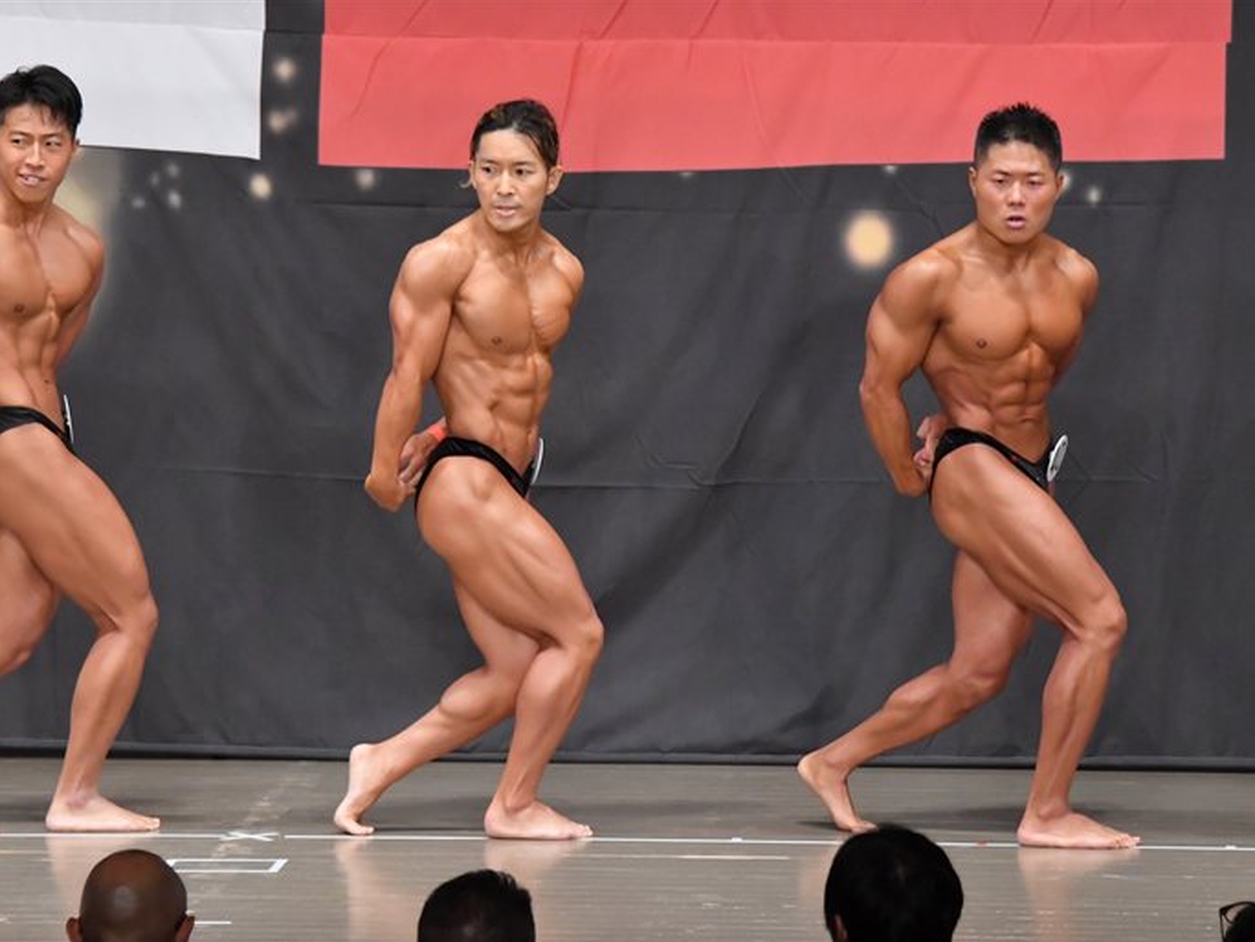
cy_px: 472
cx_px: 680
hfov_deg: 8.1
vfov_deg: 6.1
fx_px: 8882
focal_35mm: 245
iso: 6400
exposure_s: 1/400
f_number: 5.6
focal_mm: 150
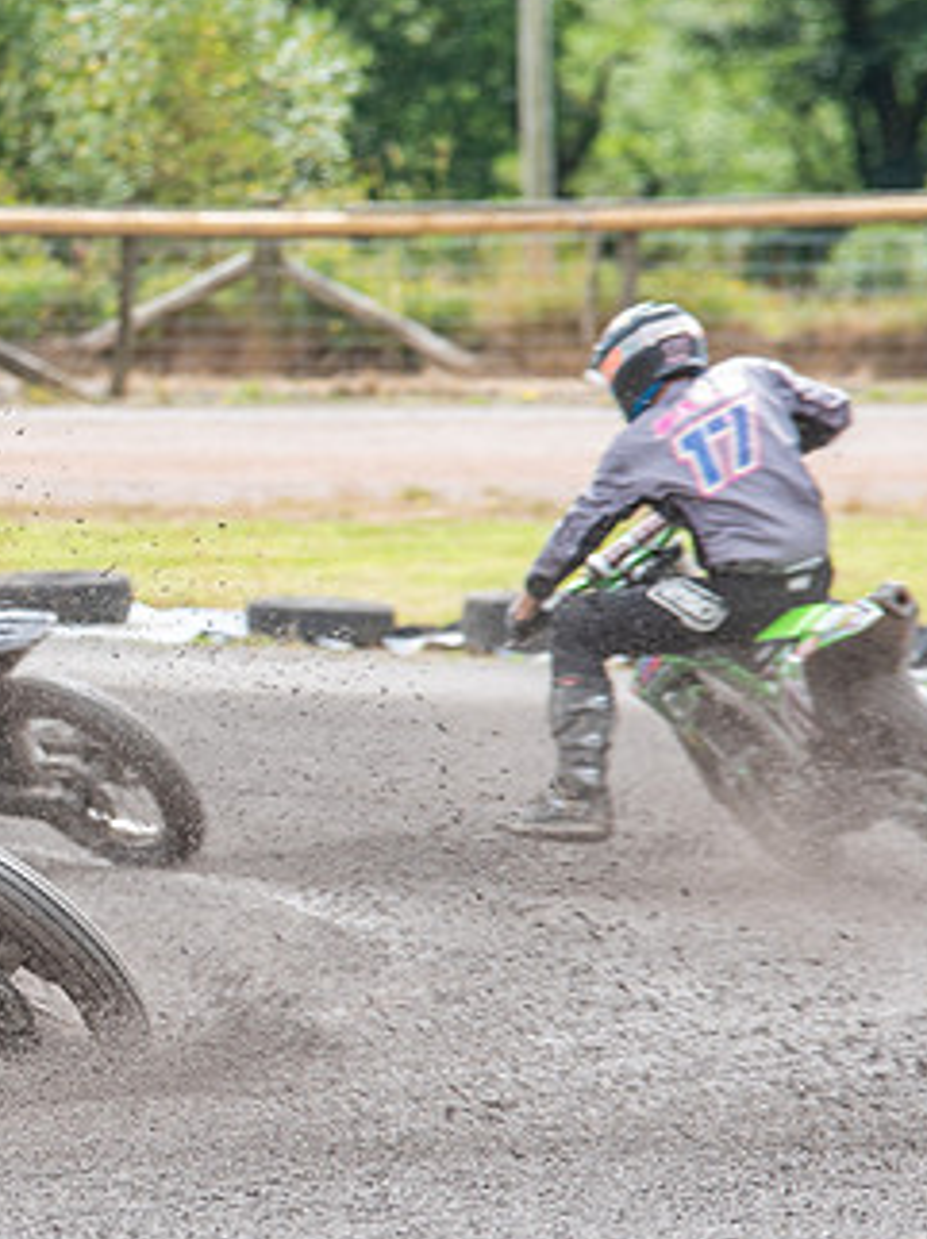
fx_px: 23669
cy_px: 740
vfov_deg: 3.0
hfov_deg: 2.2
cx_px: -339
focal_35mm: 662
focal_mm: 200
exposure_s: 1/250
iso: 160
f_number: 5
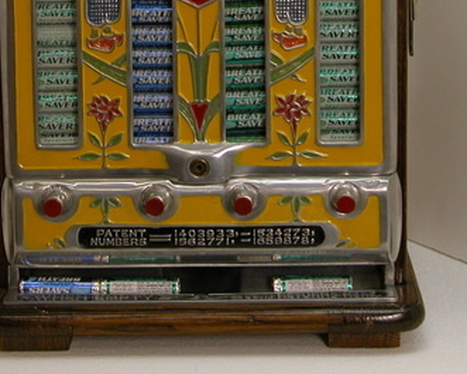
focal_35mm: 133
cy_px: -8
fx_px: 1839
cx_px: 205
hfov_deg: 14.5
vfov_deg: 11.5
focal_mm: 14.7
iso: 100
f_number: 3.1
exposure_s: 1/43.9
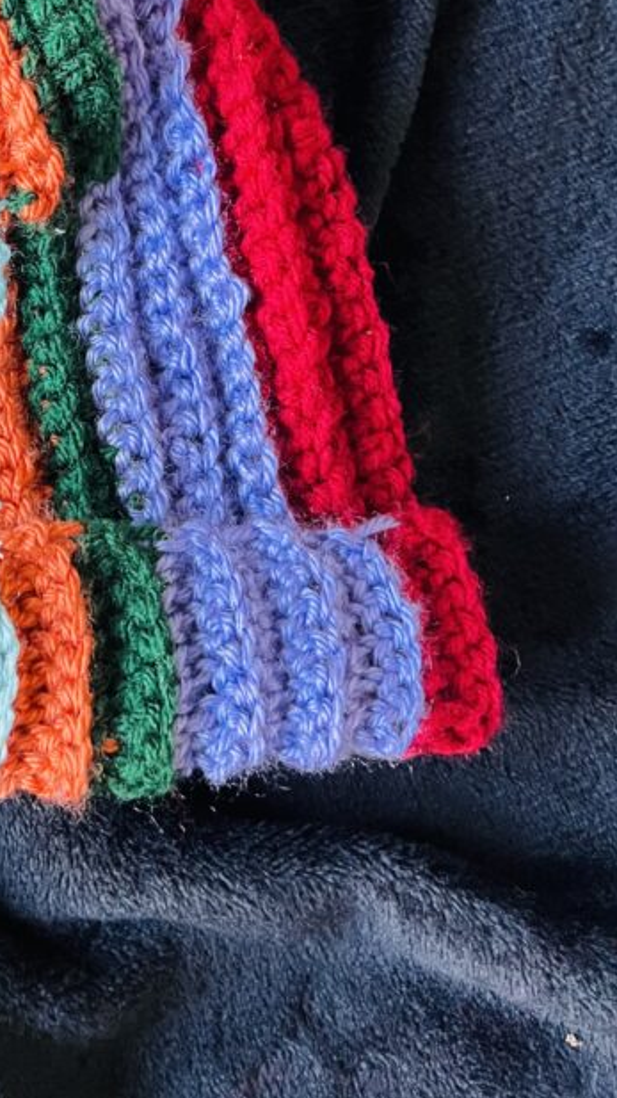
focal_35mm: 47
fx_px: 1367
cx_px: -62
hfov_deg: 23.8
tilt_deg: -84.4
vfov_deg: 42.7
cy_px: 313
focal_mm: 5.7
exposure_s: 1/59
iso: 500
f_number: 1.5
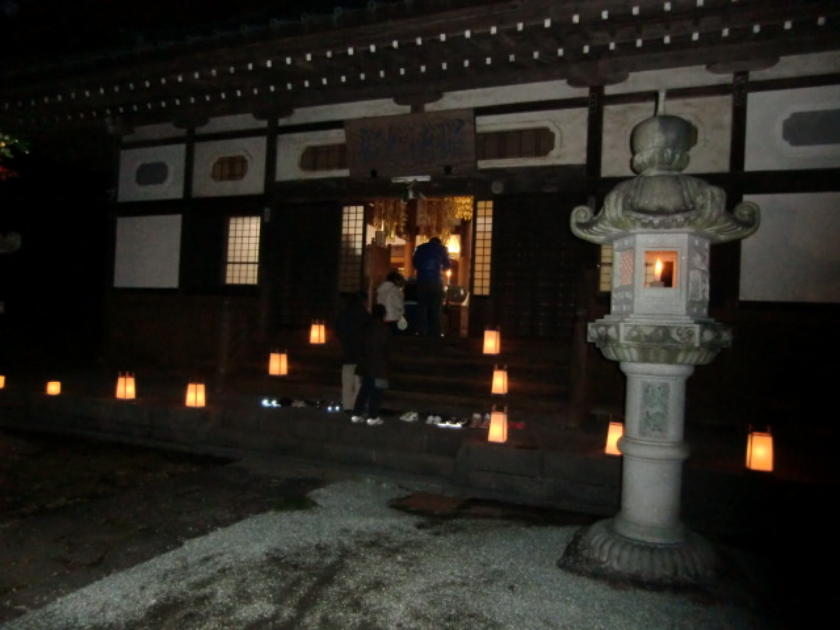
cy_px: 315
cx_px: 420
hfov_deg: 71.6
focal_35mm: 24
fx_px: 582
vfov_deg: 56.8
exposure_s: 1/8
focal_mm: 4.3
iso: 400
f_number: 3.2
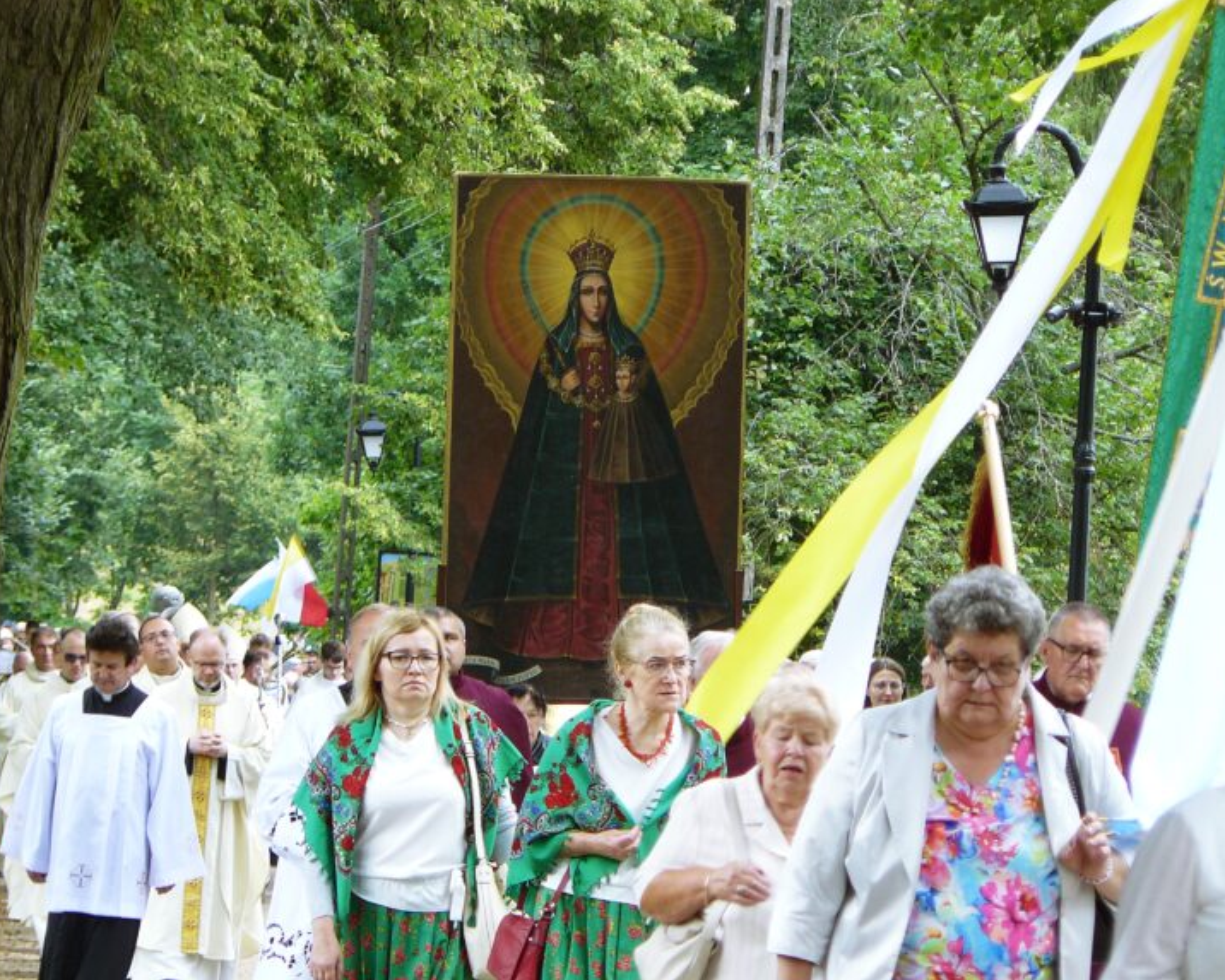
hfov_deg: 8.5
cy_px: 489
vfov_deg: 6.8
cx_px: 587
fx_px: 8195
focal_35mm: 226
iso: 100
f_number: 3.3
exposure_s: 1/50
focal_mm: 35.9
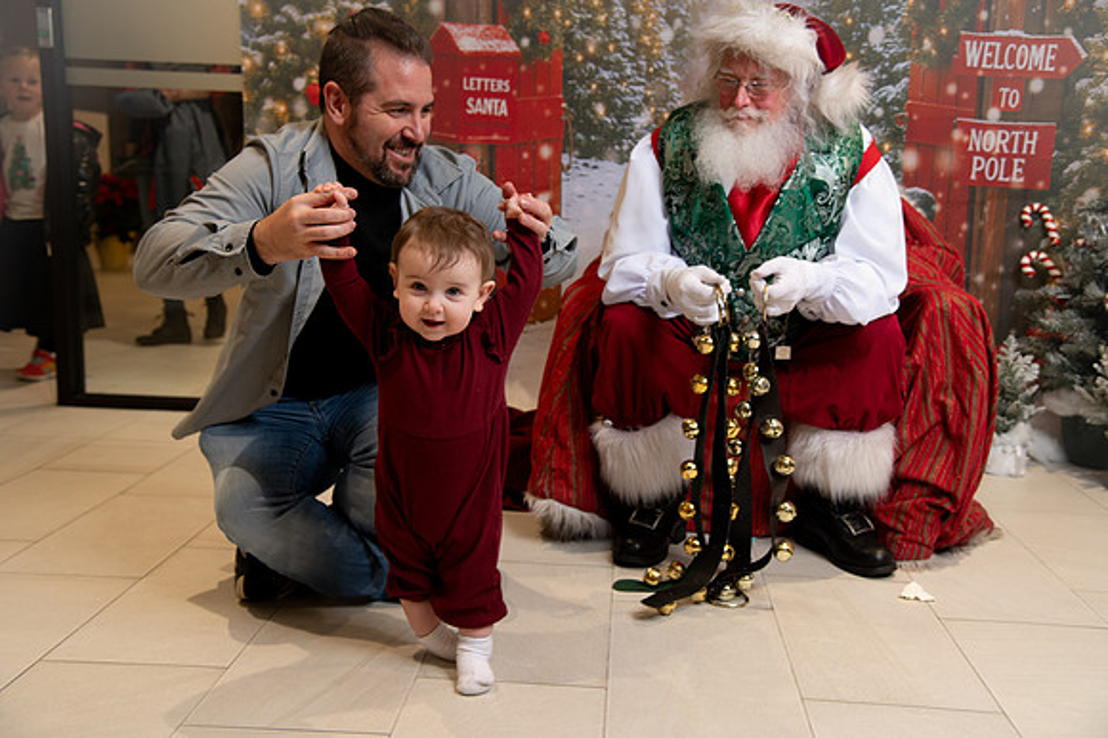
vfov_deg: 34.3
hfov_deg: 49.8
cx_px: 554
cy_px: 377
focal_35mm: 39
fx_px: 1194
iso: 1250
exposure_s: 1/200
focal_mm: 38
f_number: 4.5
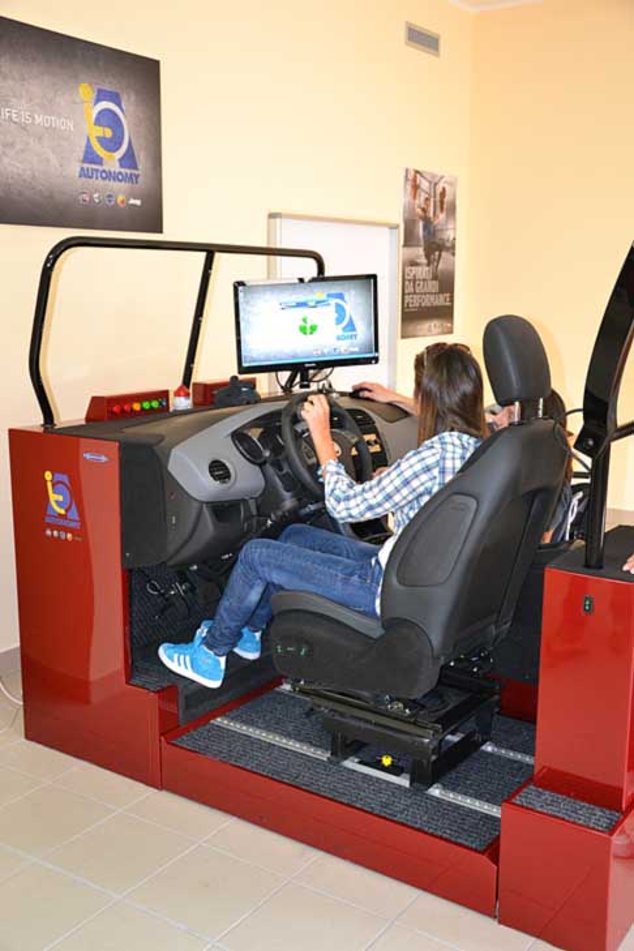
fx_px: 991
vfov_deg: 51.3
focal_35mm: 38
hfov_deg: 35.5
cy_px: 476
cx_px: 317
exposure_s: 1/60
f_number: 4
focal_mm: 25
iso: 1400
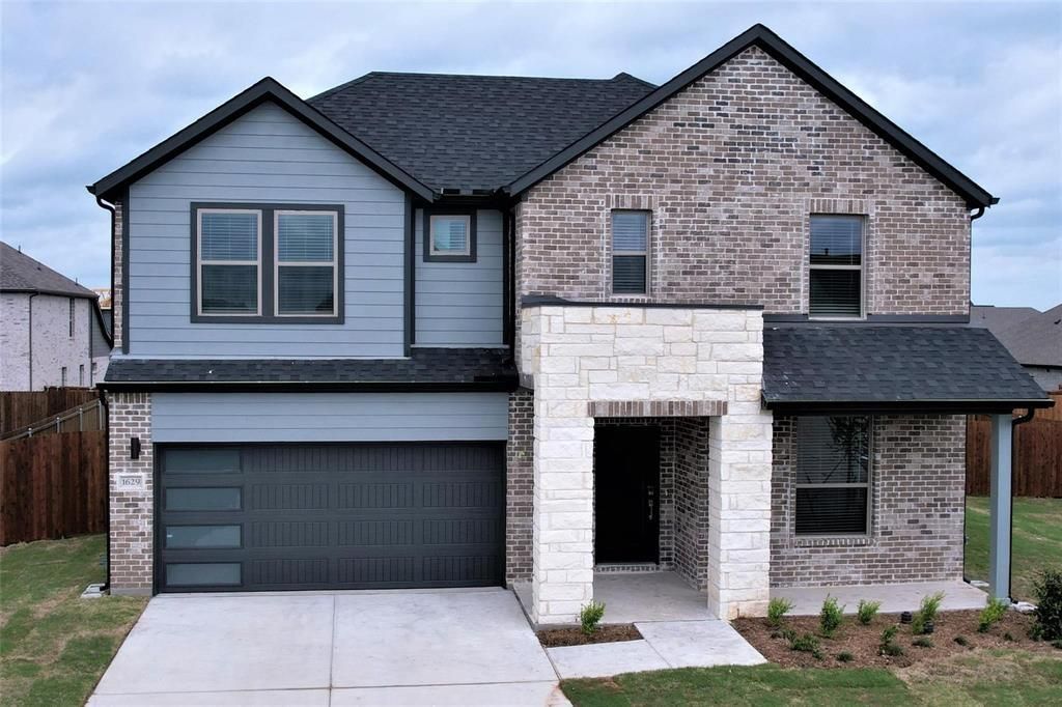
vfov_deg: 57.2
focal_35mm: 22
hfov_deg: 78.6
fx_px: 649
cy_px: 354
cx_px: 531
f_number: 2.8
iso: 100
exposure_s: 1/2500
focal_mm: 8.38
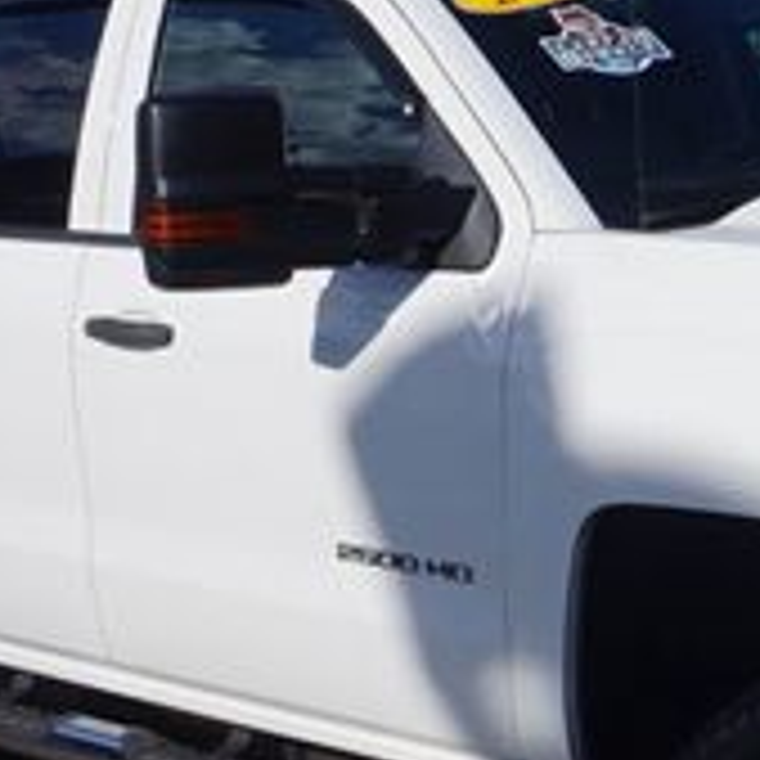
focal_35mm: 102
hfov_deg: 16.9
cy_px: 468
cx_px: 670
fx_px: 2524
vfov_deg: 17.1
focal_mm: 21
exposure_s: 1/160
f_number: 14
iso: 100
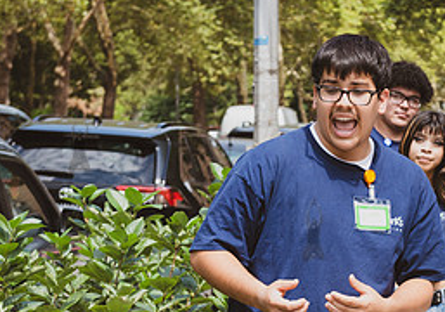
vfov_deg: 10.4
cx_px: 338
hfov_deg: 14.8
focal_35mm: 136
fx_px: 1708
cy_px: 229
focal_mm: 58
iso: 200
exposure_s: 1/640
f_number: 4.5
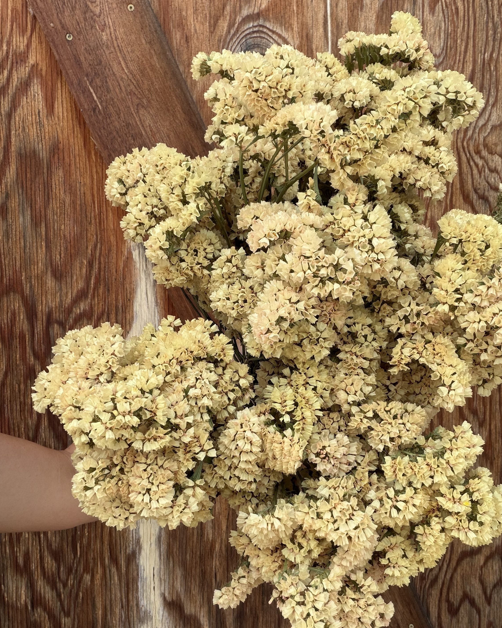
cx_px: 256
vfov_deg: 55.6
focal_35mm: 32
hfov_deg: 45.8
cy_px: 342
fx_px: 594
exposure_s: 1/206
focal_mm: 2.71
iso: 25
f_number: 1.9
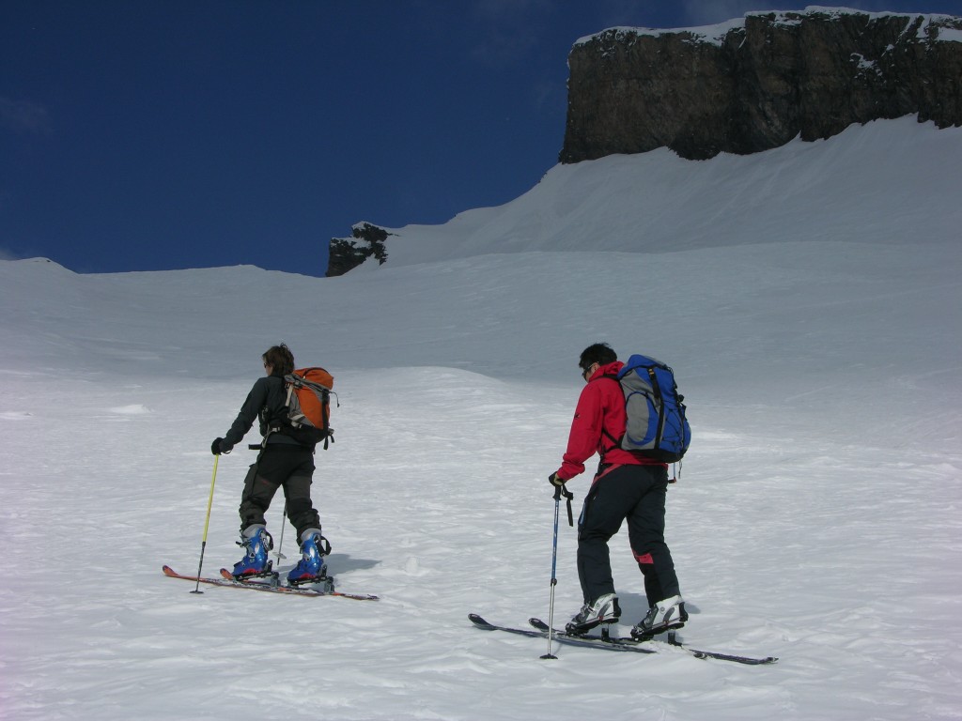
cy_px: 360
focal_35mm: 50
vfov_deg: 29.1
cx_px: 481
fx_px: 1390
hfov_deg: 38.2
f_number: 7.6
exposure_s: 1/665
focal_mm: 12.7
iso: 50
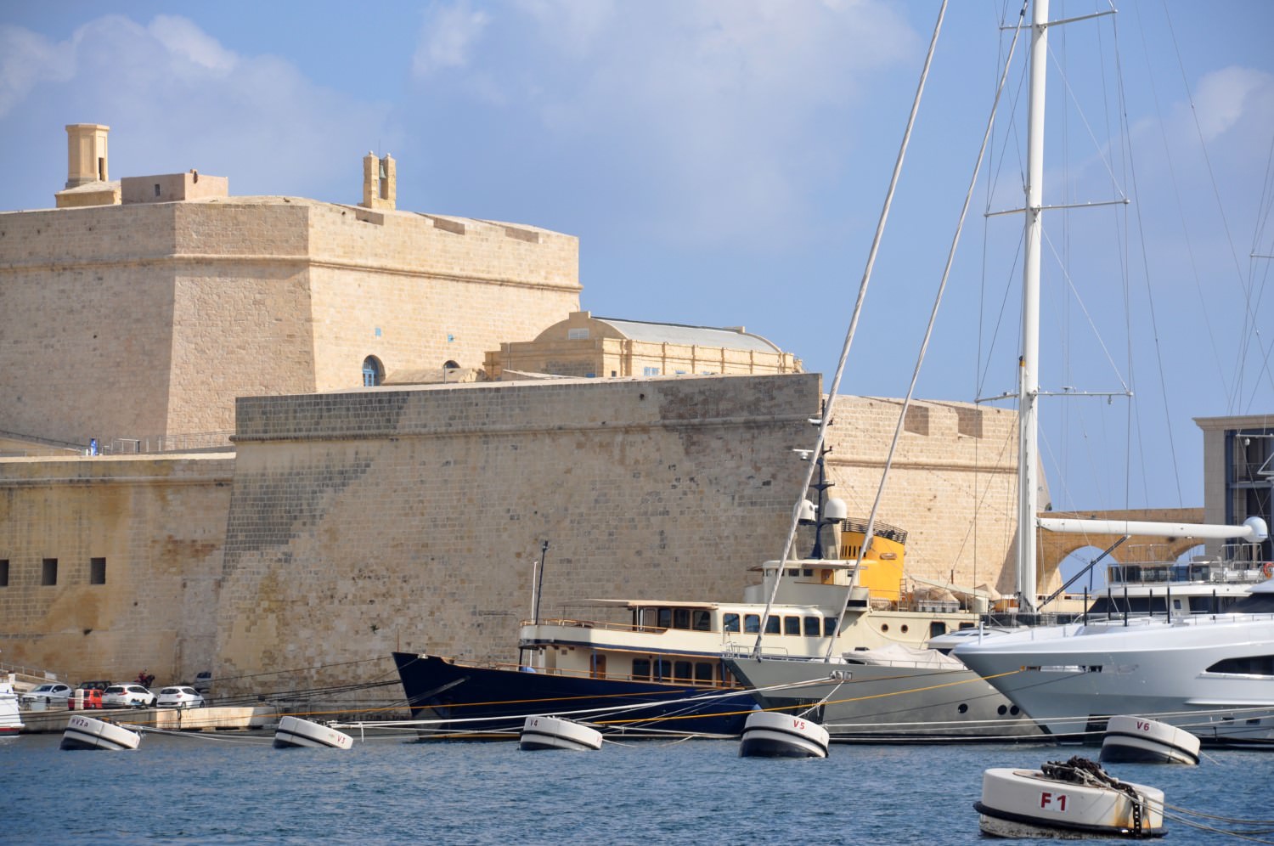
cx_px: 637
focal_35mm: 150
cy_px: 423
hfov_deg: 13.7
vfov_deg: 9.1
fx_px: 5301
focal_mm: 100
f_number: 6.3
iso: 200
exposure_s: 1/640
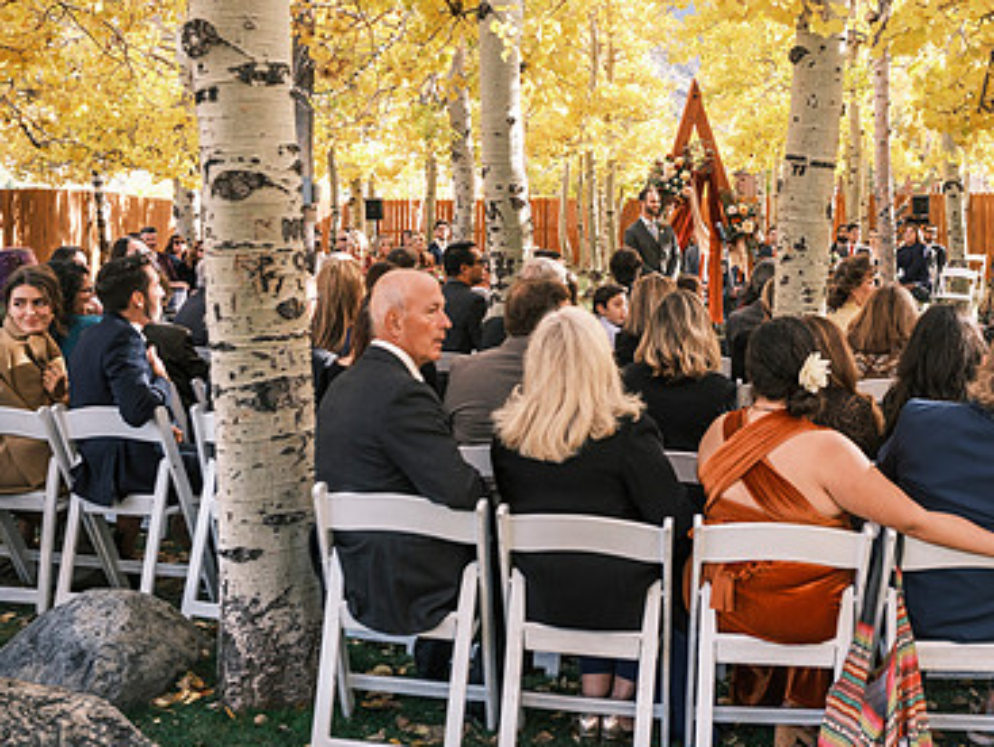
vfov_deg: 34.9
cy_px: 267
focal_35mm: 41
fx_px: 1178
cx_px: 674
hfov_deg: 45.0
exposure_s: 1/125
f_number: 4
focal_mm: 18
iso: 160
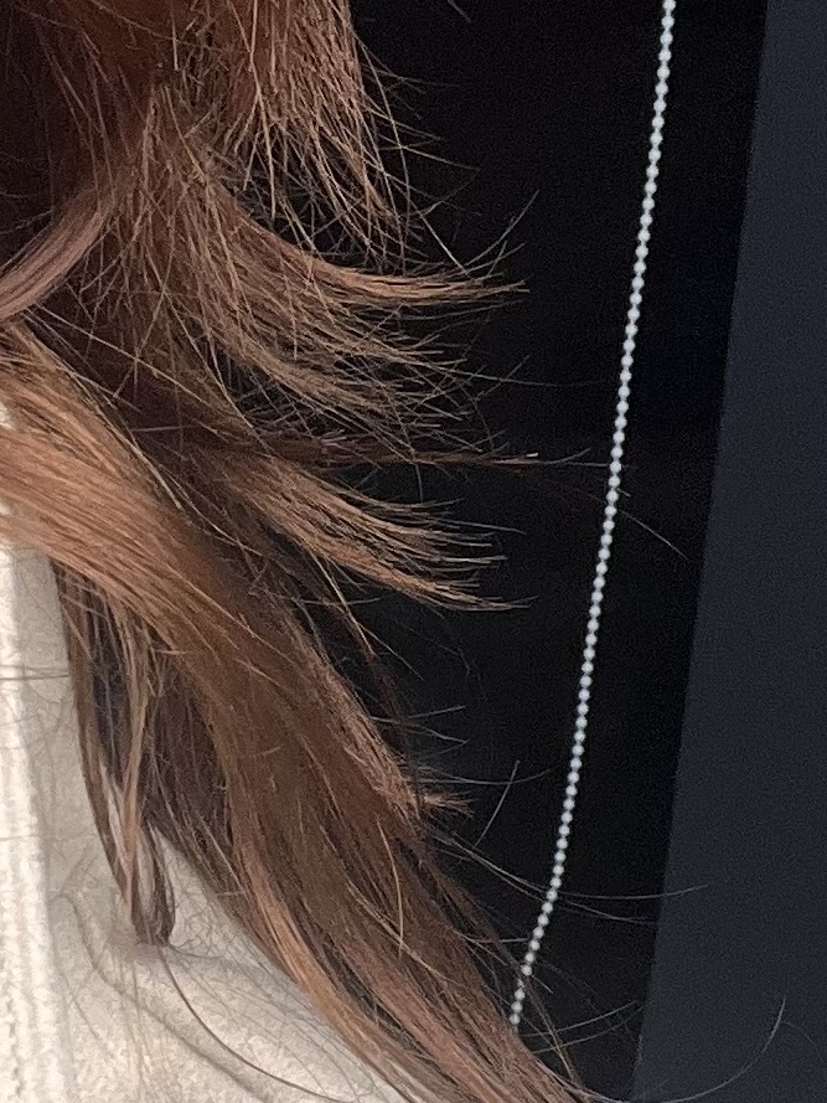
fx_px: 2420
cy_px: 753
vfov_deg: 25.5
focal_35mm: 76
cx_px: 9
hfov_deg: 18.9
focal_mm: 2.71
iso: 40
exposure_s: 1/100
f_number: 2.2
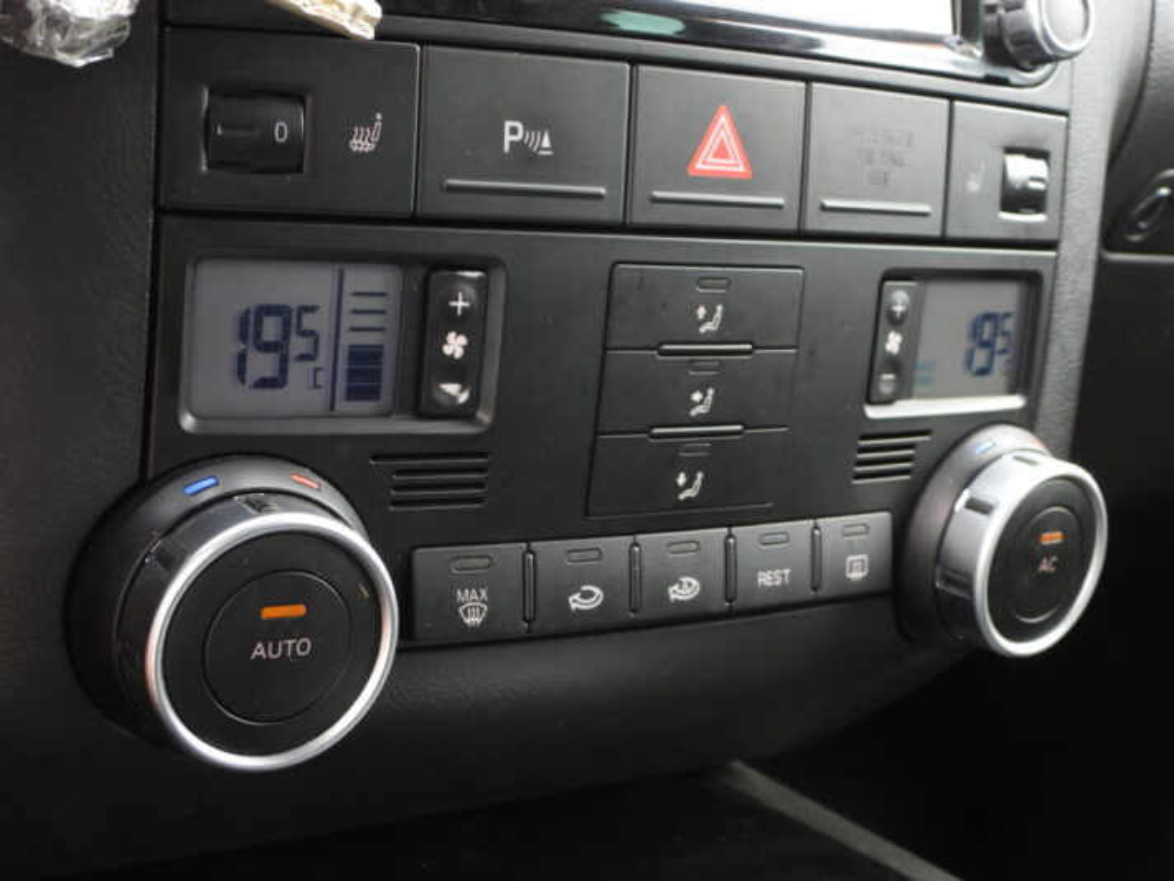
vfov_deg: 26.6
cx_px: 587
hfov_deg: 34.9
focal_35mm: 55
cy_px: 440
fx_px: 1865
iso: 125
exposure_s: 1/30
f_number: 3.5
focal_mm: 9.8
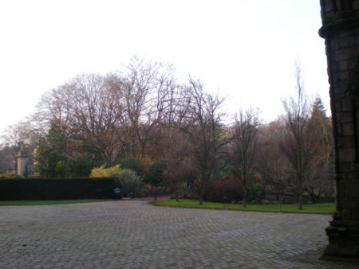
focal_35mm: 38
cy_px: 134
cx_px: 180
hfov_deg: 49.0
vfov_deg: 37.8
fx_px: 394
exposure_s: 1/81.6
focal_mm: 6.3
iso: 64
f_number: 3.1
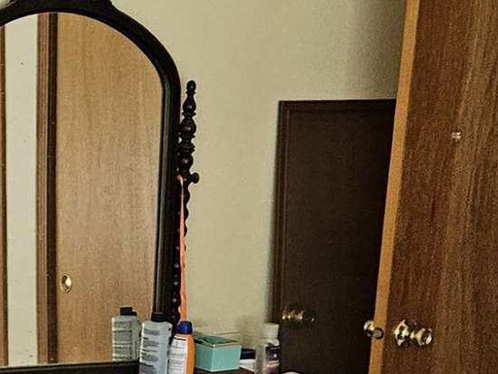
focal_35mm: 129
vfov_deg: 11.4
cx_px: -306
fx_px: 1856
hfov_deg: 14.1
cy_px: 308
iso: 500
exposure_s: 1/170
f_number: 1.8
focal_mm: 5.4
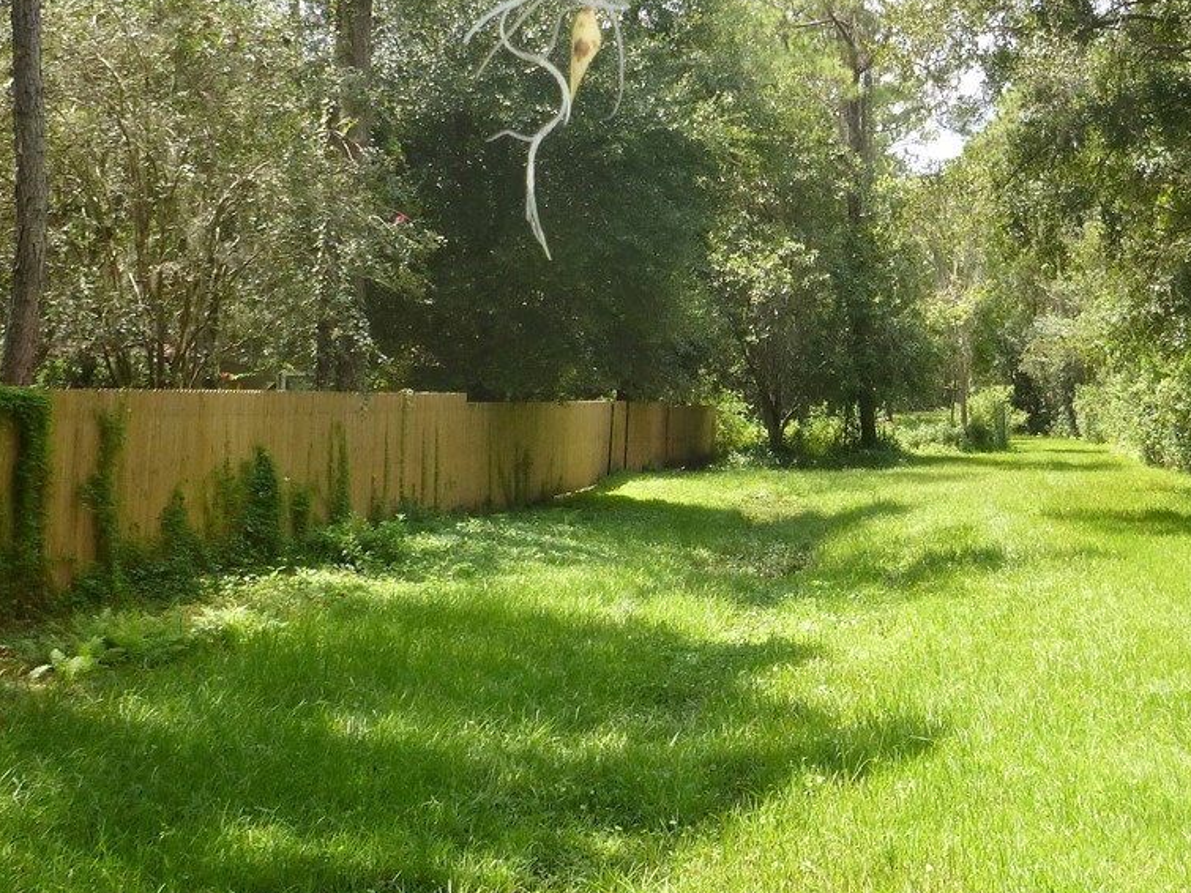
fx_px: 1823
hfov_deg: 35.7
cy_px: 145
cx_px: 827
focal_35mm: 53
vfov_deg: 26.9
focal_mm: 4.5
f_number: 3.9
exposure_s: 1/200
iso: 100
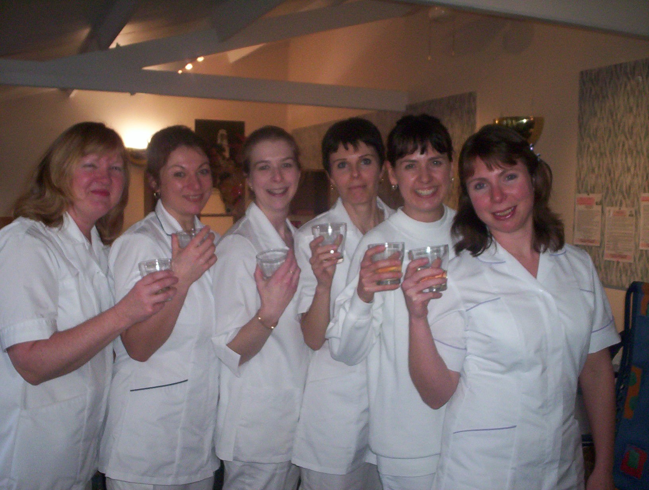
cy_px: 245
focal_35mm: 38
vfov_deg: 37.9
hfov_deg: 48.9
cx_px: 324
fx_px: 714
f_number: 4.5
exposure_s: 1/60
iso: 140
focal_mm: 4.99
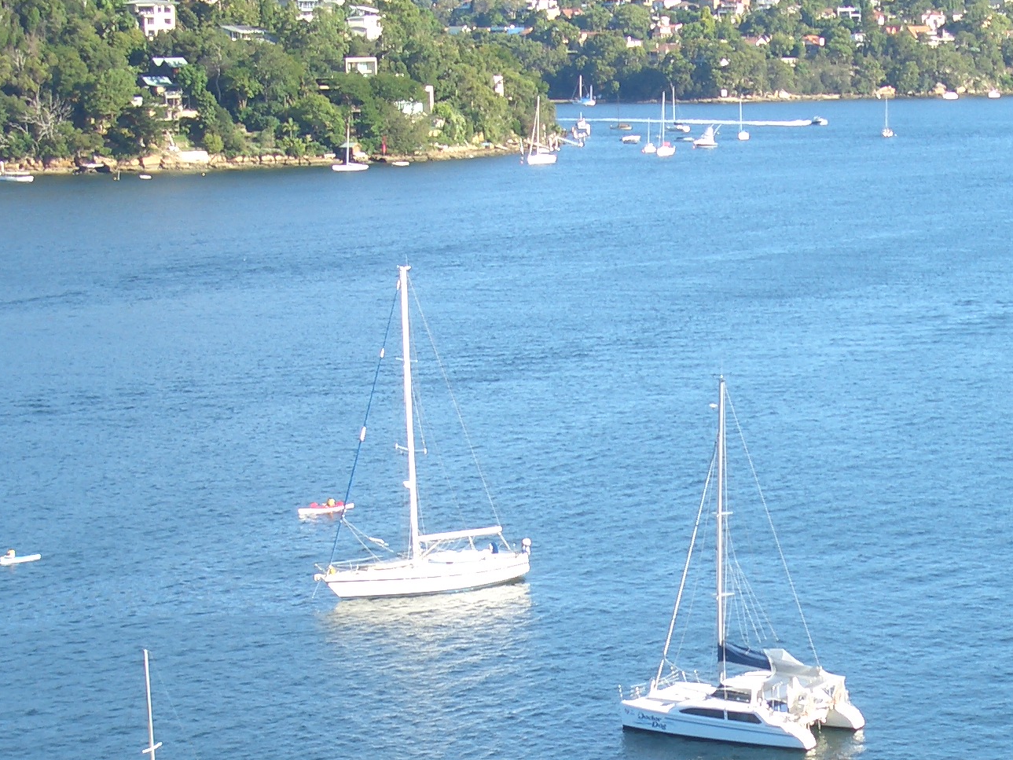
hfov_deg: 13.4
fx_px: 4302
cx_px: 811
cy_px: 603
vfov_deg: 10.1
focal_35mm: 147
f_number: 3.9
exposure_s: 1/250
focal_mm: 12.2
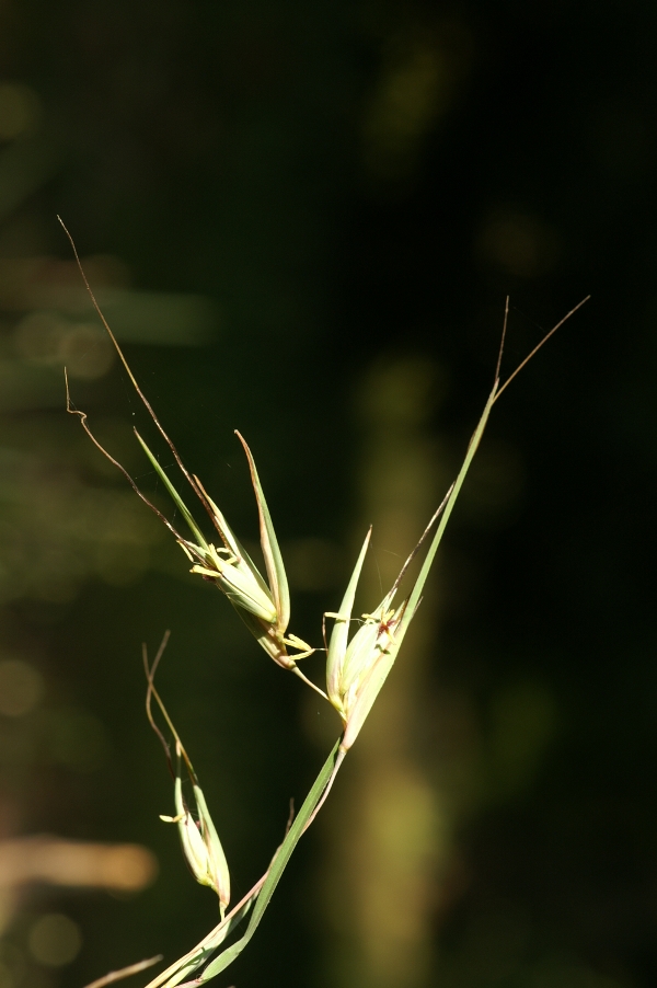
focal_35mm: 150
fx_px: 4112
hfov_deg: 9.1
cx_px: 328
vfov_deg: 13.7
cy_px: 494
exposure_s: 1/80
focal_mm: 100
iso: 100
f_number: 8
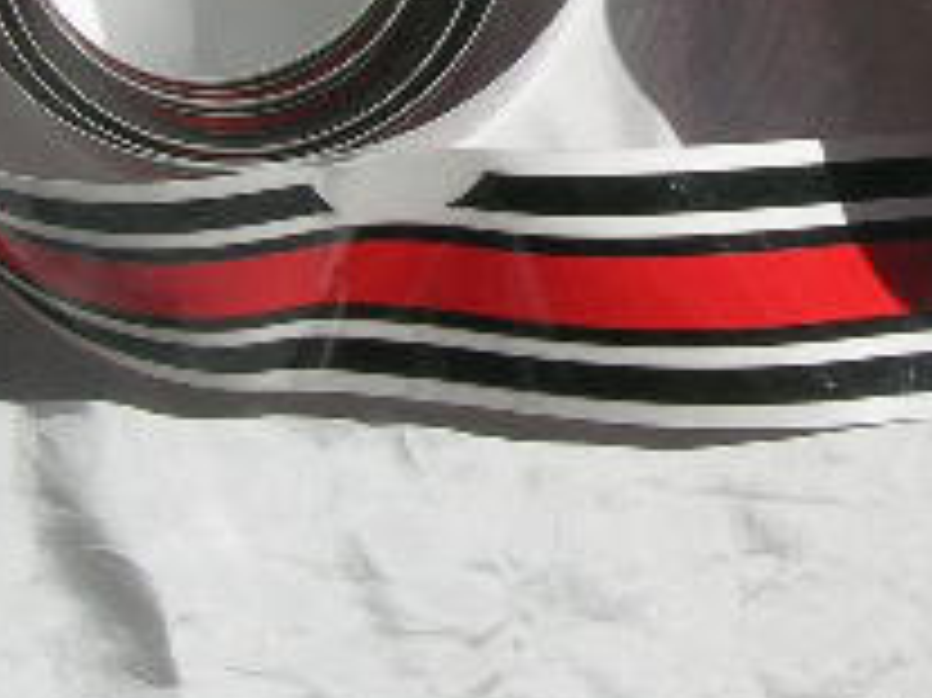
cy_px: 45
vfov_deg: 13.9
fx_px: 2825
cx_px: 946
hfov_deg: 18.2
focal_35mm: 105
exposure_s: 1/888
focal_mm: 5.7
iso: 50
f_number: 4.9
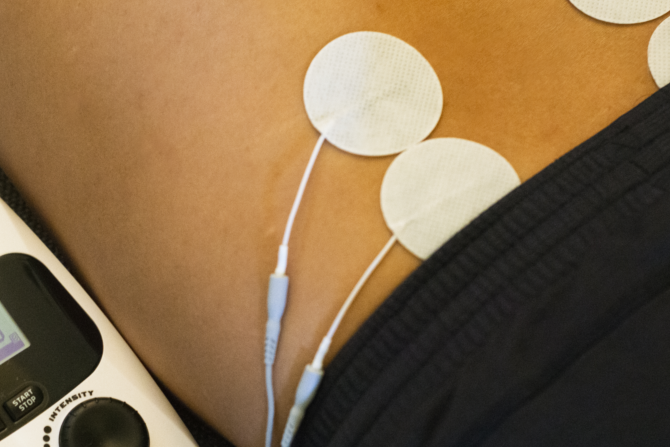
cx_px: 197
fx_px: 1824
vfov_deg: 13.9
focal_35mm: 98
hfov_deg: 20.7
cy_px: 319
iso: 2500
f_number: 3.2
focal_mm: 50
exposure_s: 1/80
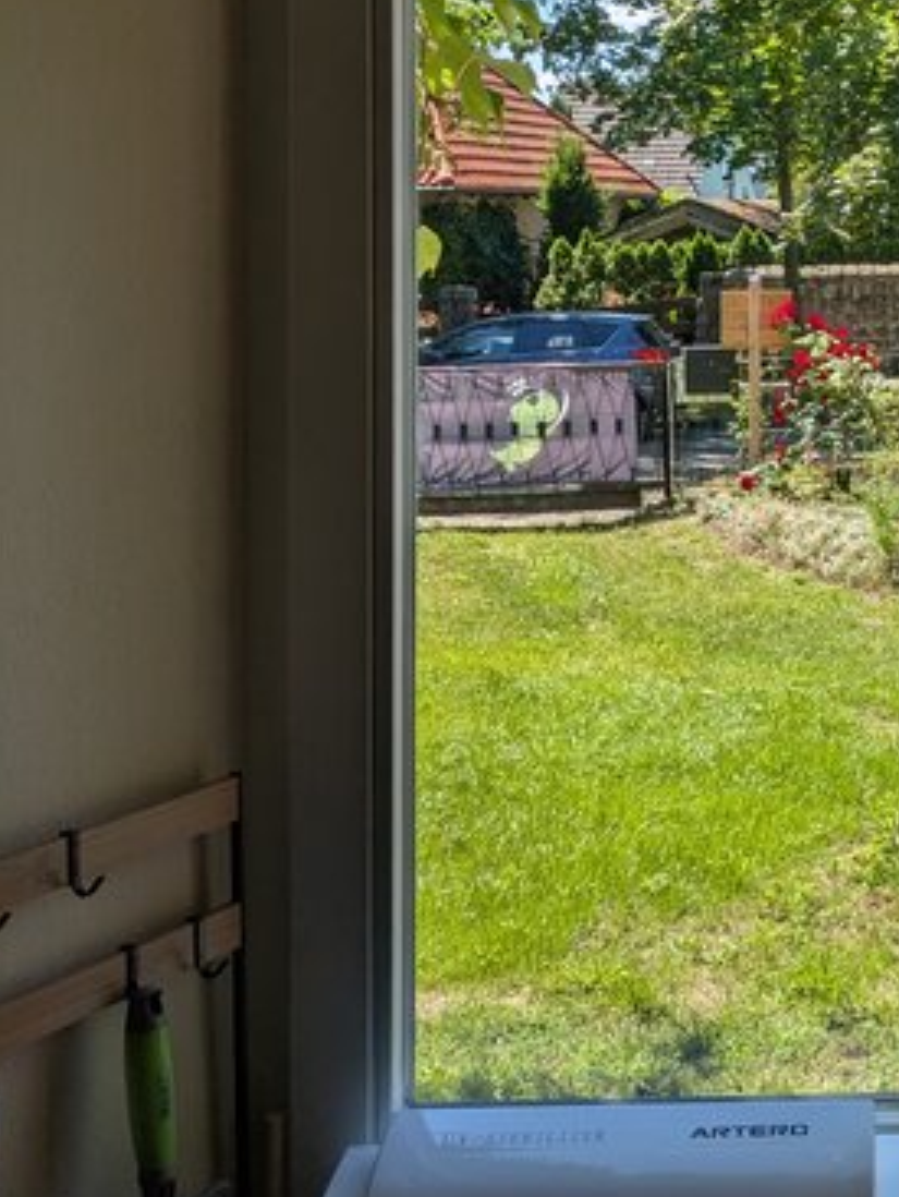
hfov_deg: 23.4
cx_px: 971
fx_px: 2041
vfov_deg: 32.0
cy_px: 271
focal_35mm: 59
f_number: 1.73
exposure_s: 1/1669
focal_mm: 4.38
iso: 49
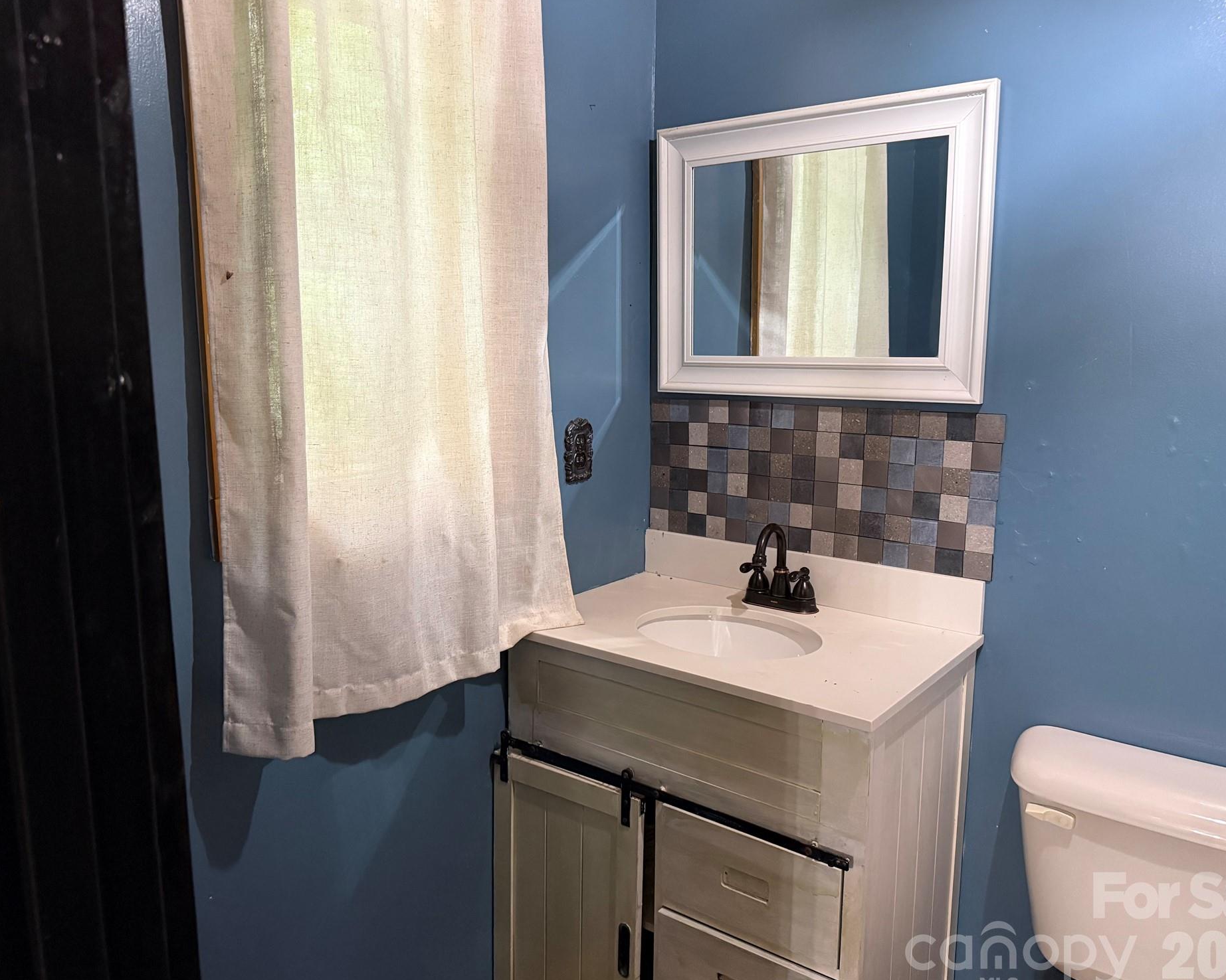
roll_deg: -0.1
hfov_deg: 66.0
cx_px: 625
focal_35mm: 26
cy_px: 493
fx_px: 943
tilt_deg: -9.0
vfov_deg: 54.9
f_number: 1.78
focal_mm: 6.76
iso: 800
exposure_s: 1/60
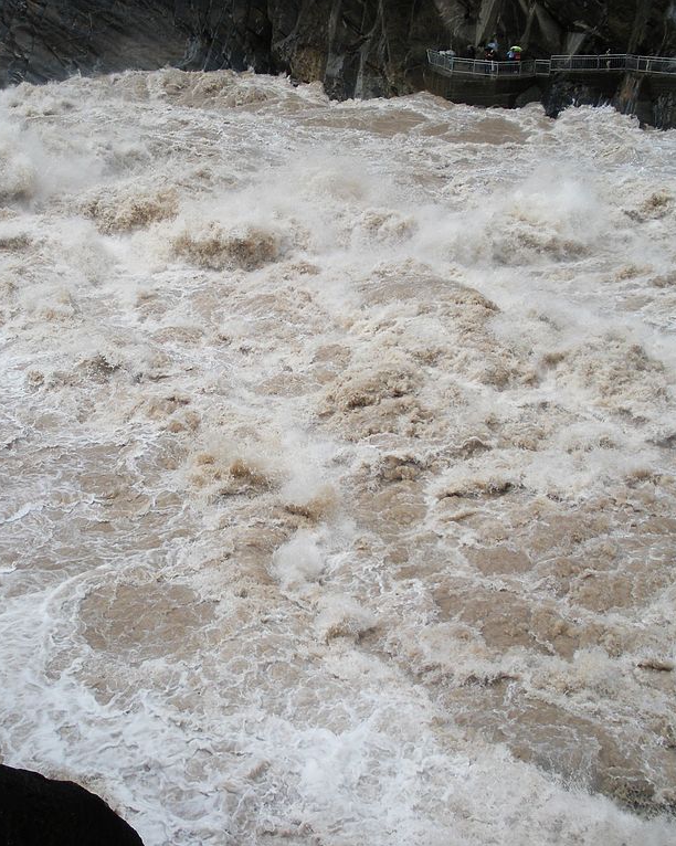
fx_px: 1176
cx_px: 291
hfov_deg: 32.0
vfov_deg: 39.6
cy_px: 423
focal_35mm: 47
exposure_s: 1/210
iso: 64
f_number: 3.5
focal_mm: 6.3
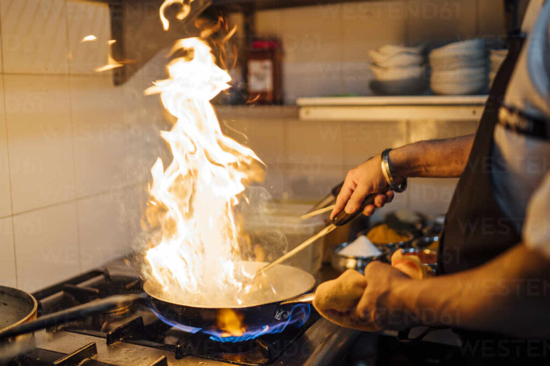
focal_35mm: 35
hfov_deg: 54.4
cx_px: 275
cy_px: 183
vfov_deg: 37.8
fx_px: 535
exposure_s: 1/320
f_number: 1.4
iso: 320
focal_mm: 35
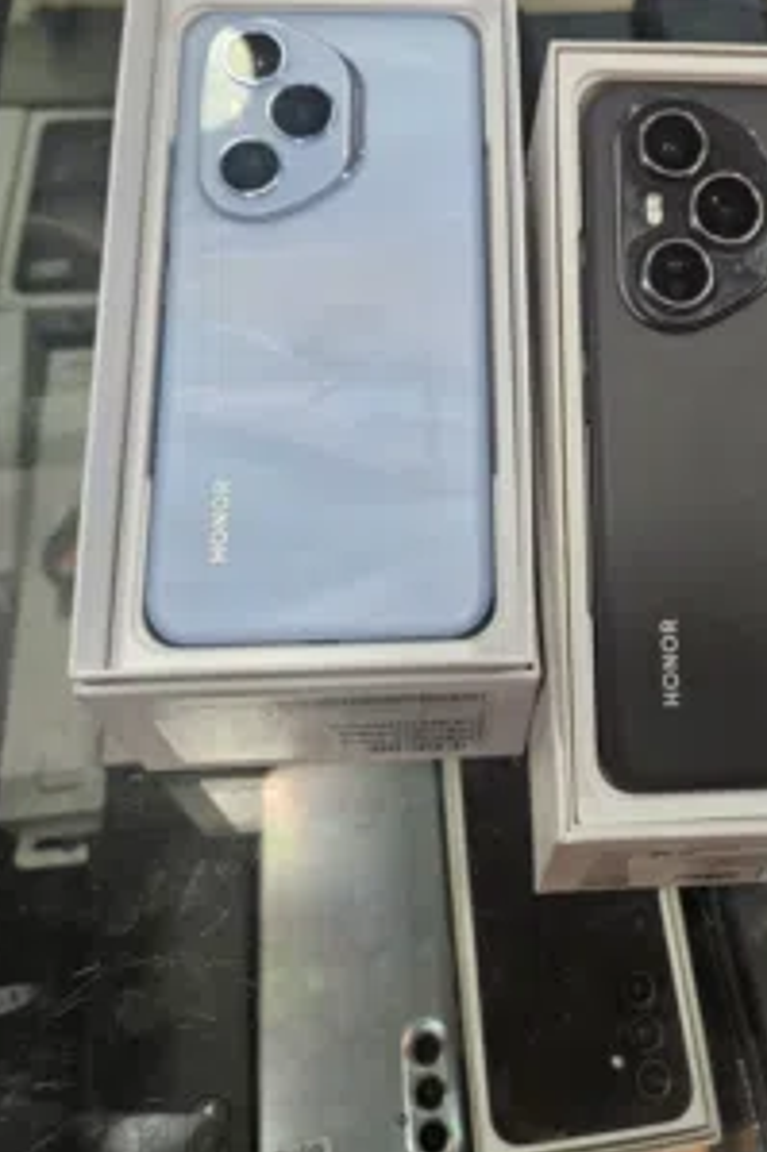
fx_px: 1024
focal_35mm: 32
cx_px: 563
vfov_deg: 58.1
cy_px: 443
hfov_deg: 40.1
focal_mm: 5.4
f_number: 1.8
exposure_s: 1/100
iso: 125
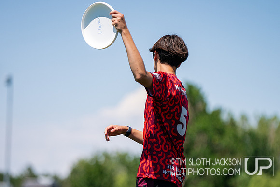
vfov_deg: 5.6
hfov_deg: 8.4
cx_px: 139
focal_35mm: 244
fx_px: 1895
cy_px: 134
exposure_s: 1/8000
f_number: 2.8
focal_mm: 170
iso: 640
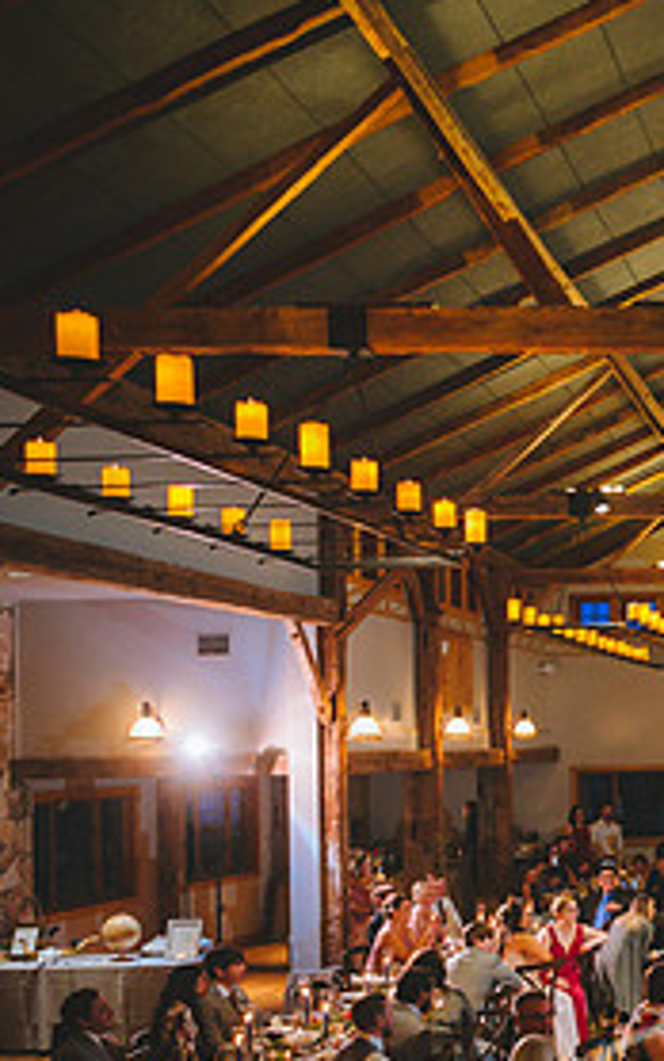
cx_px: 958
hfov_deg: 21.7
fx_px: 1475
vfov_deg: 39.0
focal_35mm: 51
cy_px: 718
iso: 2000
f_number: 2.8
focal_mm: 24
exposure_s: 1/100
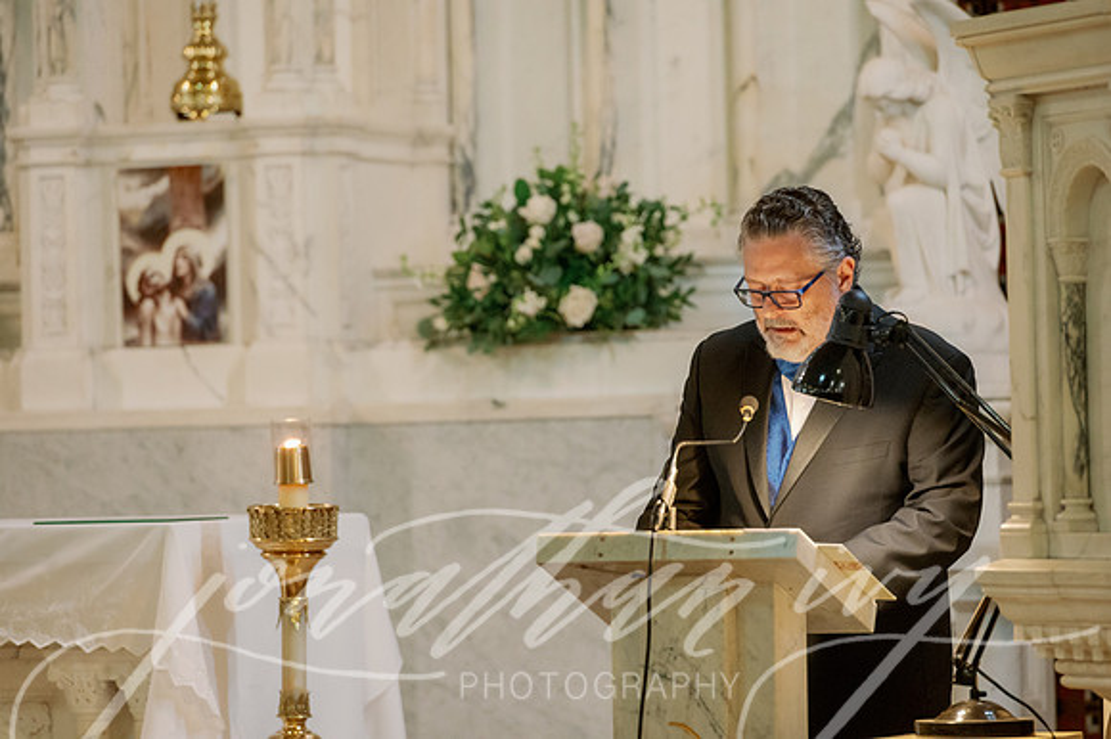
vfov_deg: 6.9
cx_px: 556
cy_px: 370
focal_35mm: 200
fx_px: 6168
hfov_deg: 10.3
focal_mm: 200
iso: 4000
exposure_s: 1/160
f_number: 2.8
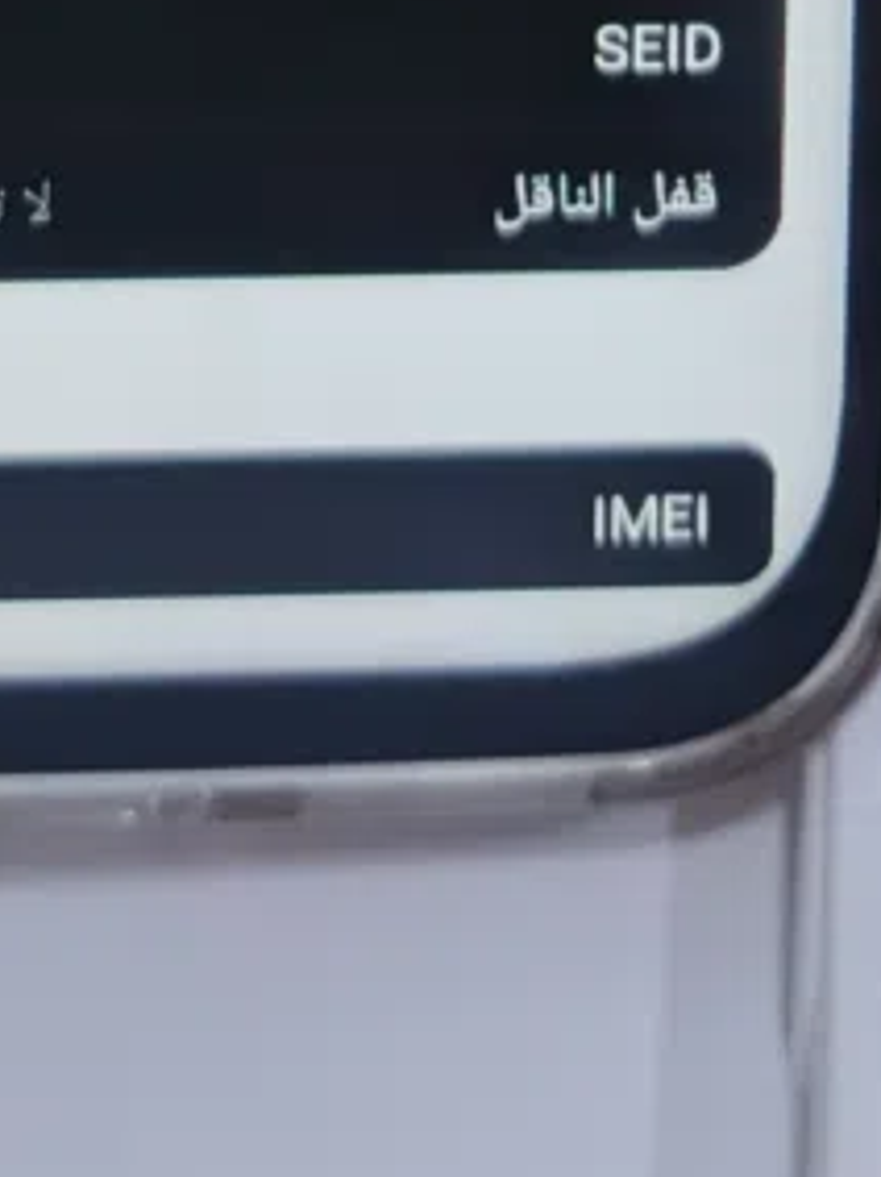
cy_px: -1121
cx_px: 461
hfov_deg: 13.3
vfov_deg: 14.8
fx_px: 3770
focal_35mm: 111
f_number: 1.7
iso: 539
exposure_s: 1/50
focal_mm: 5.25
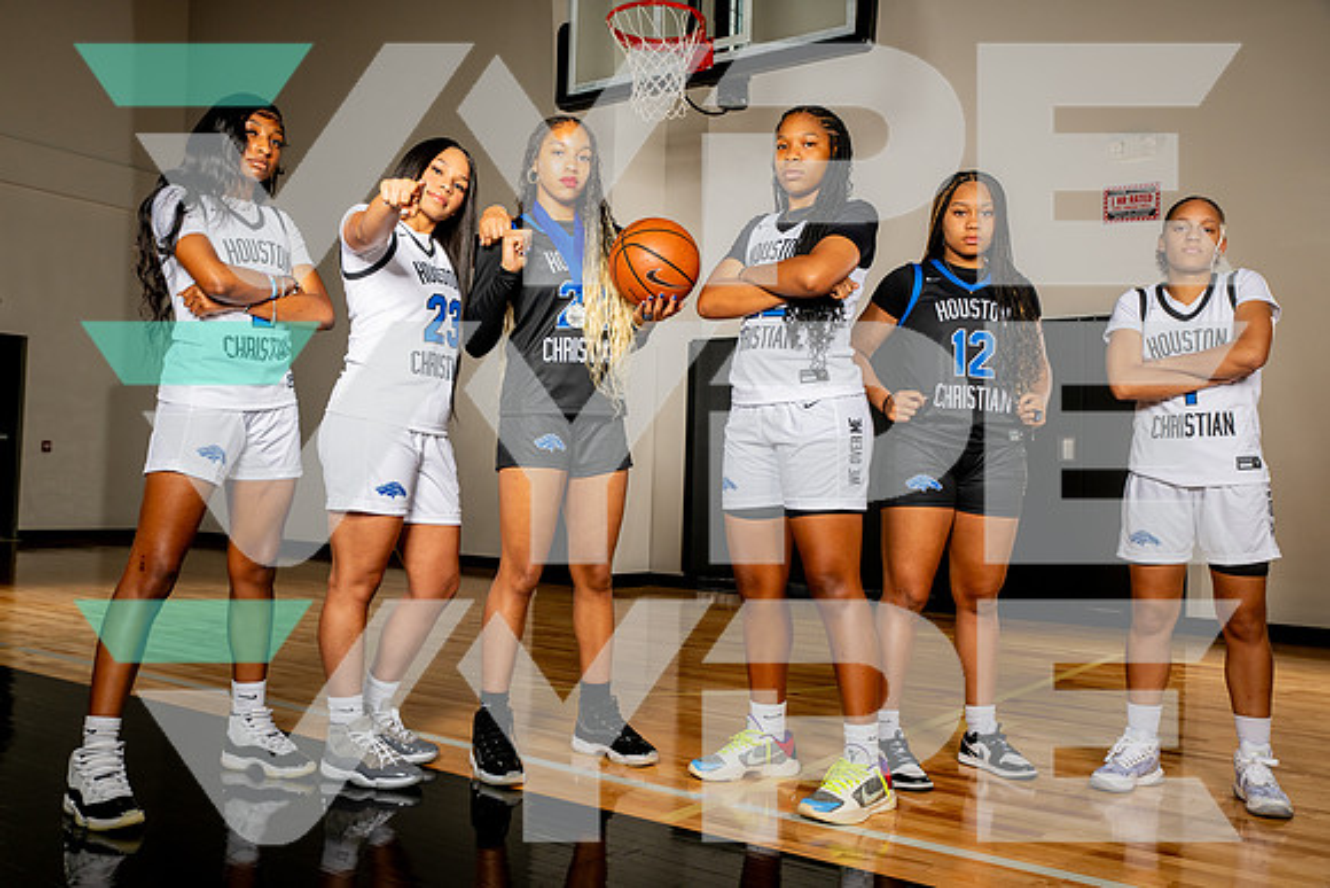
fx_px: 1256
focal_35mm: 34
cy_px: 444
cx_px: 665
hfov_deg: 55.8
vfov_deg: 38.9
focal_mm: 34
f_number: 8
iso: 250
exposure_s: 1/500
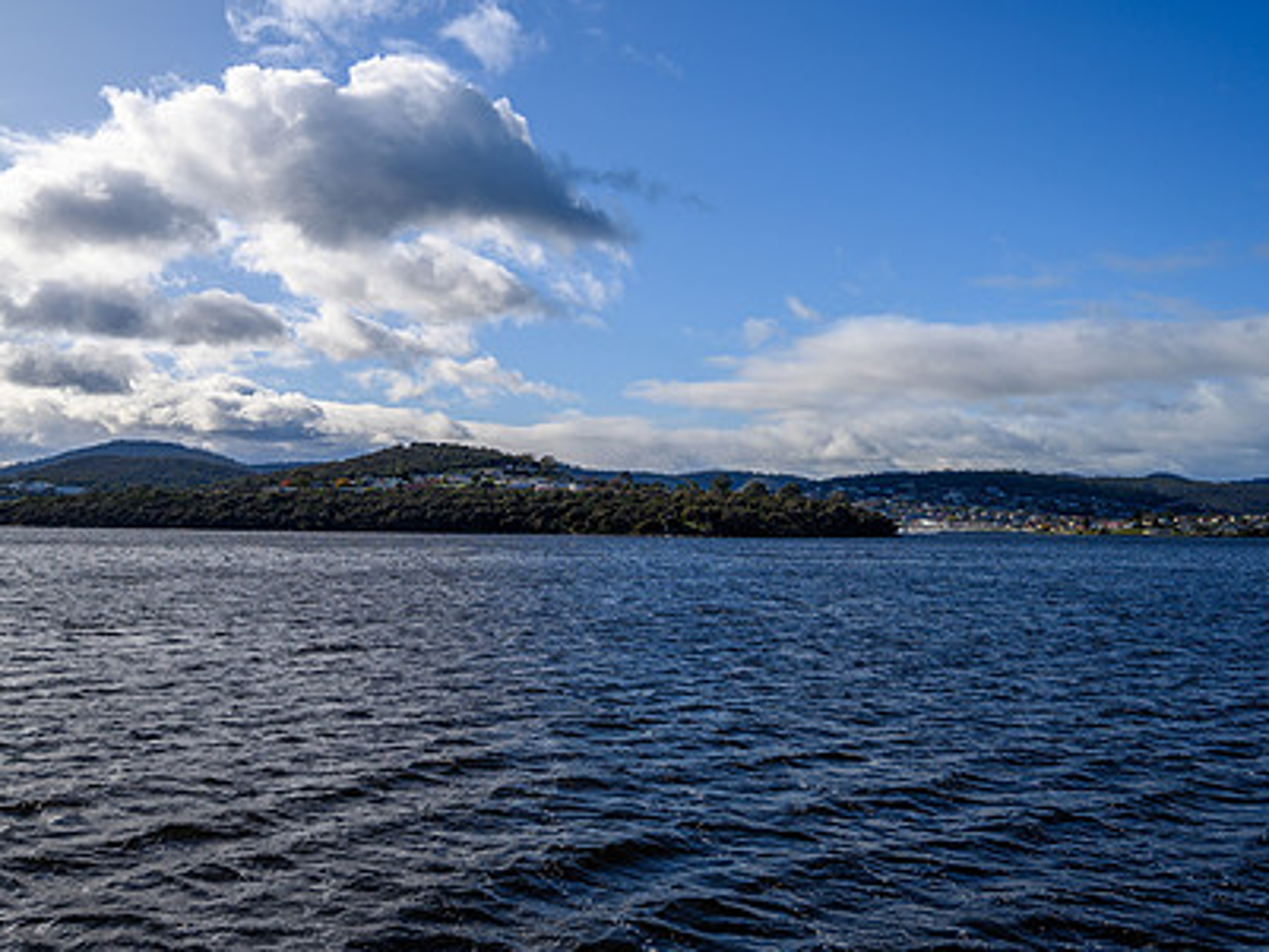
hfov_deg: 56.4
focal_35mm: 32
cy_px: 454
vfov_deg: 44.2
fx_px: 1173
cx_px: 506
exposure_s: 1/1600
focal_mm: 23
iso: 64
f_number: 4
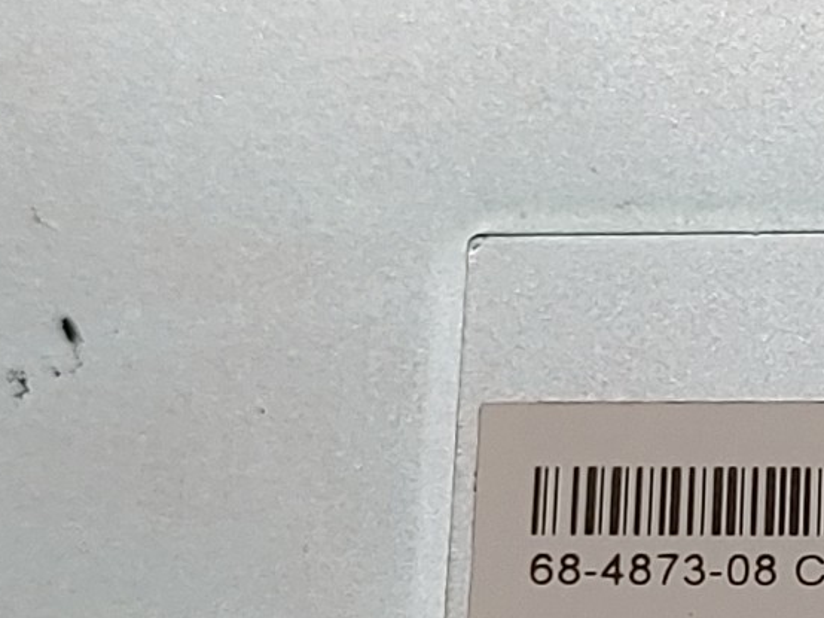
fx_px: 4021
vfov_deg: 8.7
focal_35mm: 169
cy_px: 794
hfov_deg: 11.4
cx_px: 1025
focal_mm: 4.36
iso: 50
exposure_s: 1/284
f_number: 1.8
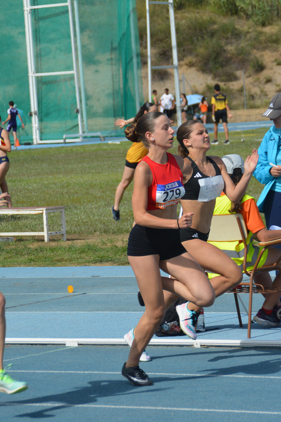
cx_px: 150
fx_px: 2331
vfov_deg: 10.3
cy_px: 207
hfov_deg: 6.9
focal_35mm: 199
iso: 400
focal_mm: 112
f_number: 7.1
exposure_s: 1/1600
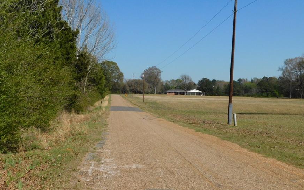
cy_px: 97
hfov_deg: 44.2
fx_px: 373
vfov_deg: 28.6
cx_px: 128
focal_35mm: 45
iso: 125
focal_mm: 6.3
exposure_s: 1/500
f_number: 7
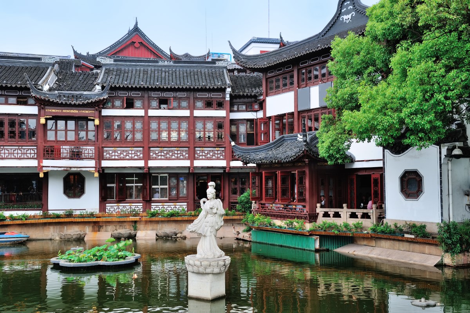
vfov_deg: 30.5
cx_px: 235
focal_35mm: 44
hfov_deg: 44.5
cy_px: 156
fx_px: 574
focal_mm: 44
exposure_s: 1/180
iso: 200
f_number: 6.7
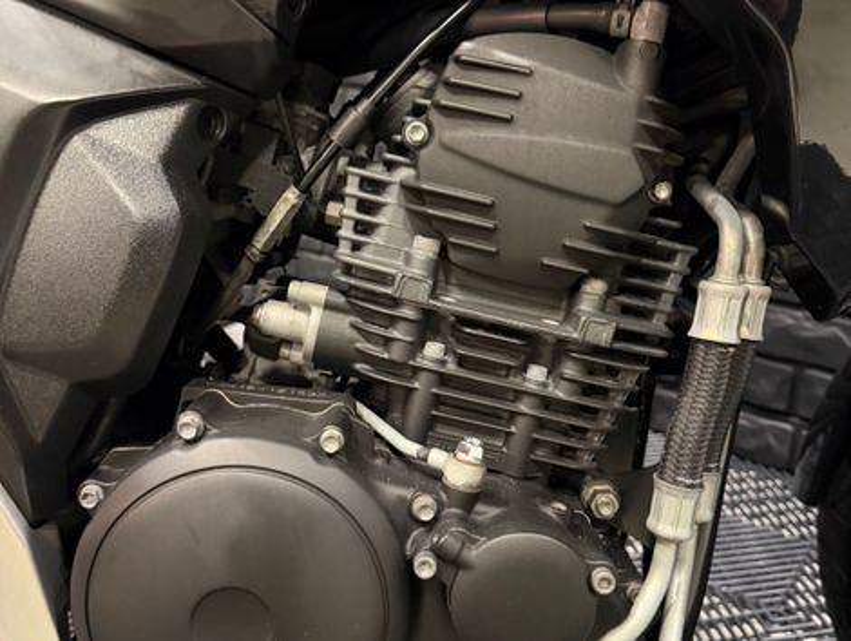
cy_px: 320
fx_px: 591
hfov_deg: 71.5
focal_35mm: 24
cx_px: 426
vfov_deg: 56.9
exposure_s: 1/40
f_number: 1.78
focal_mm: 6.76
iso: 800
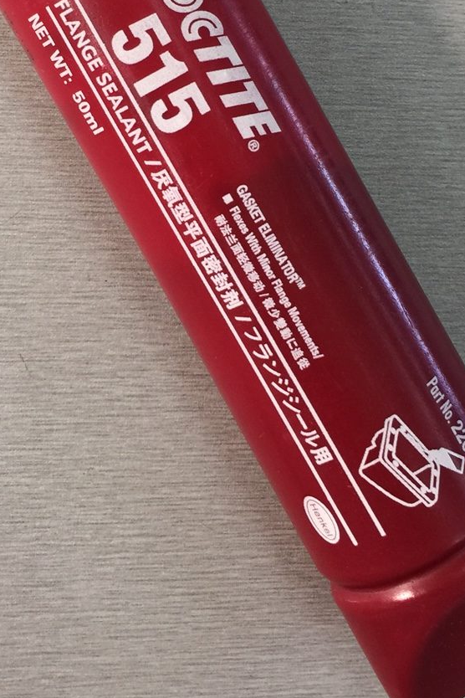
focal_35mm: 59
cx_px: 213
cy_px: 99
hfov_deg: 23.0
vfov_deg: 32.6
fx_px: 1143
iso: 40
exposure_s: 1/33
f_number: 2.2
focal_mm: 4.15
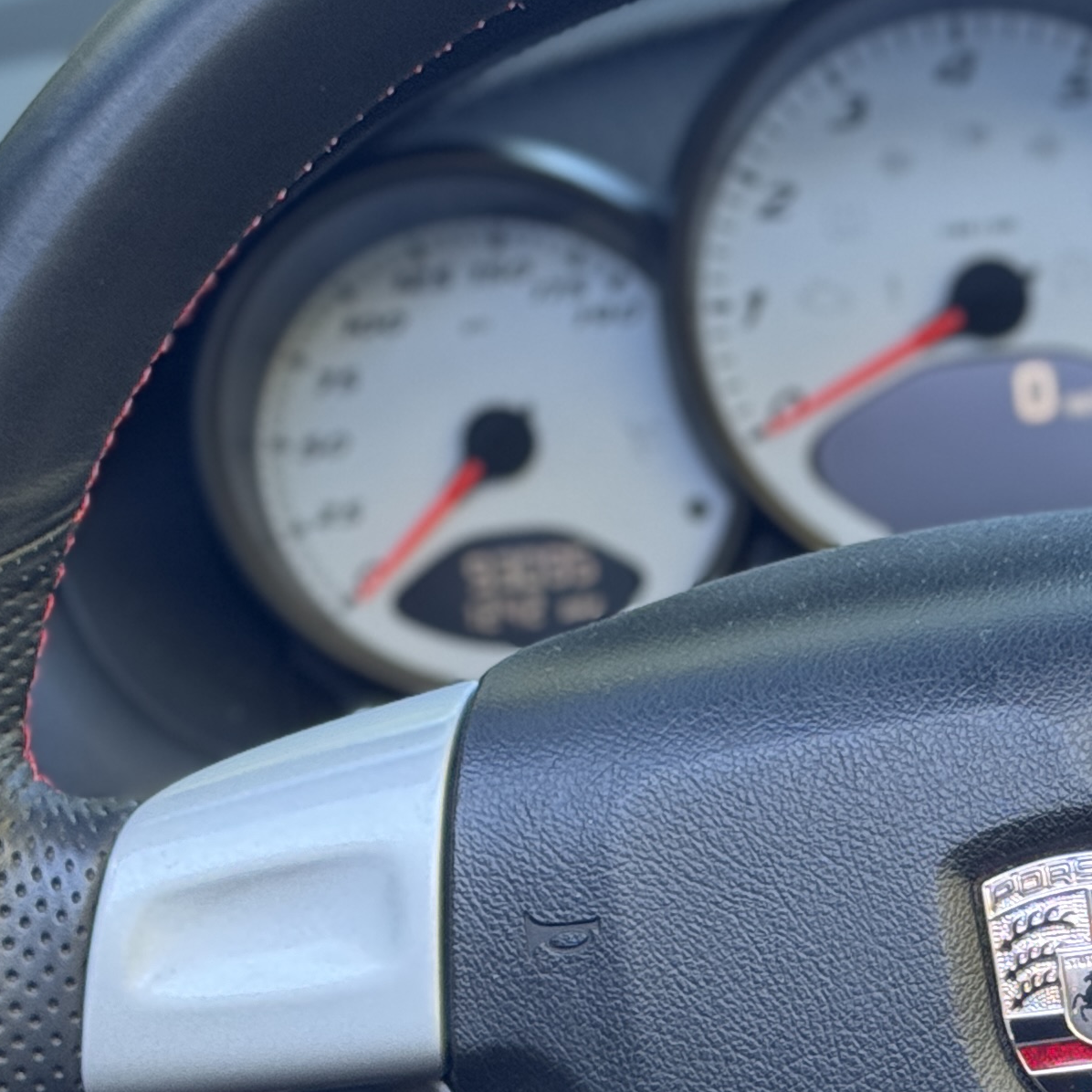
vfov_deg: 12.1
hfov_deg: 12.0
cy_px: 934
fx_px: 5104
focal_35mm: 143
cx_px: 1216
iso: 100
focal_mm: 6.76
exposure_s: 1/60
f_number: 1.78
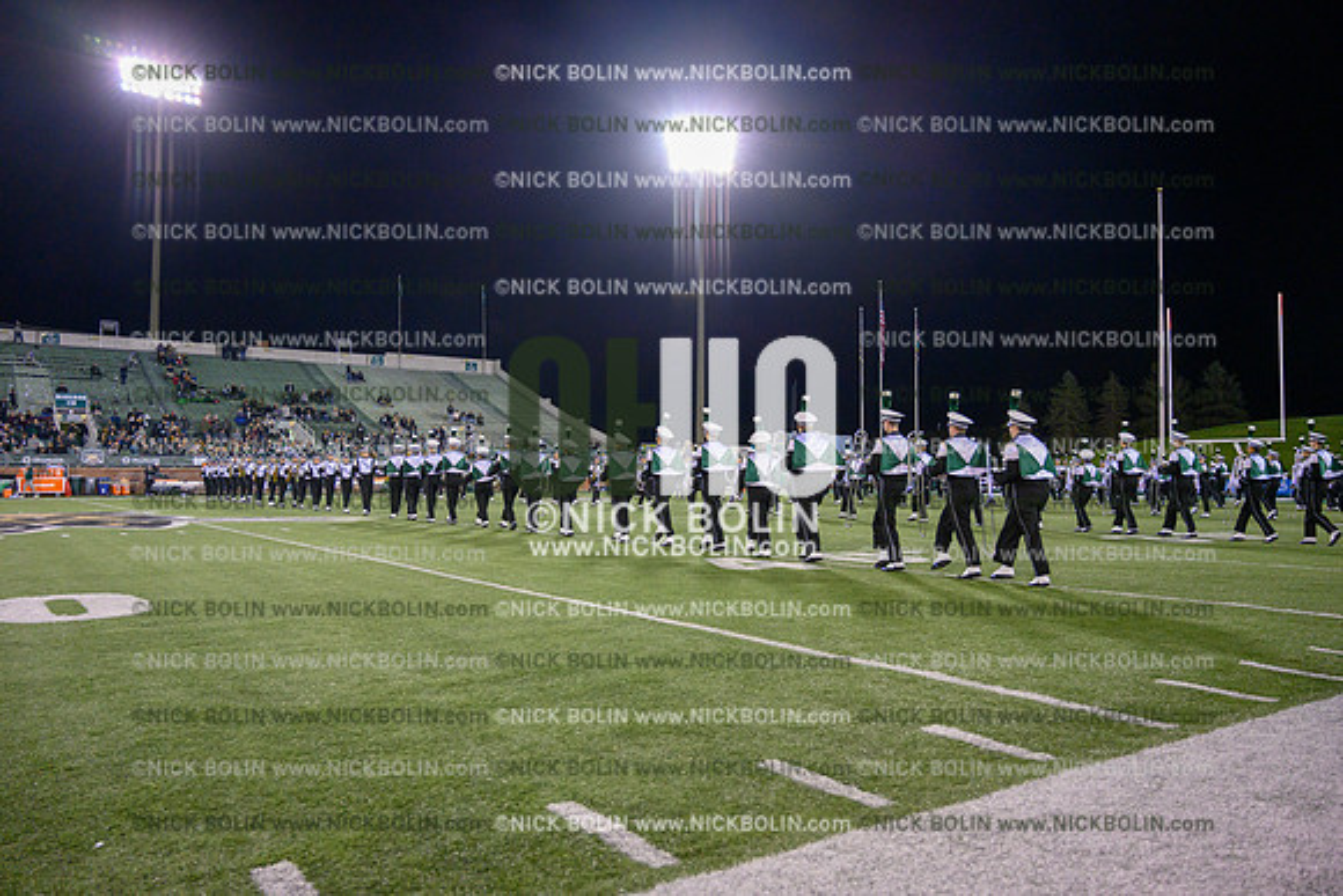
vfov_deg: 47.2
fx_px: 1026
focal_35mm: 28
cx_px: 672
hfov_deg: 66.4
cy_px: 448
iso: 5000
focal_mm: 27.5
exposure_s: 1/800
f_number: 4
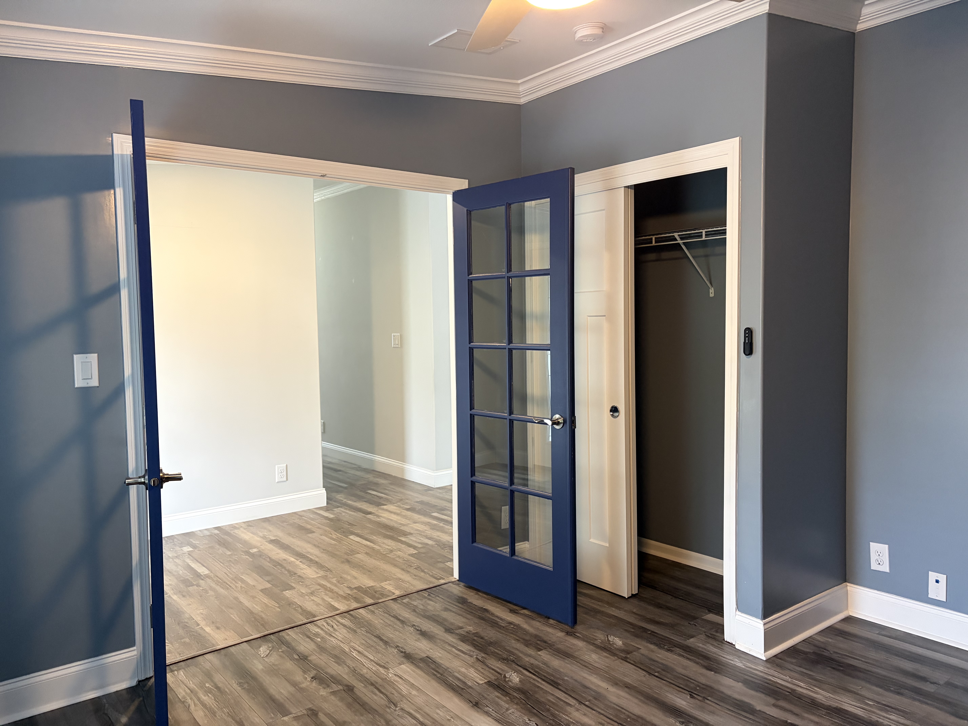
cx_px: 484
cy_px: 363
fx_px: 727
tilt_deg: -2.2
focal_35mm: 26
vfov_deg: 53.1
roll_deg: +0.7
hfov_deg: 67.3
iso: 400
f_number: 1.6
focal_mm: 5.96
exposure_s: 1/60
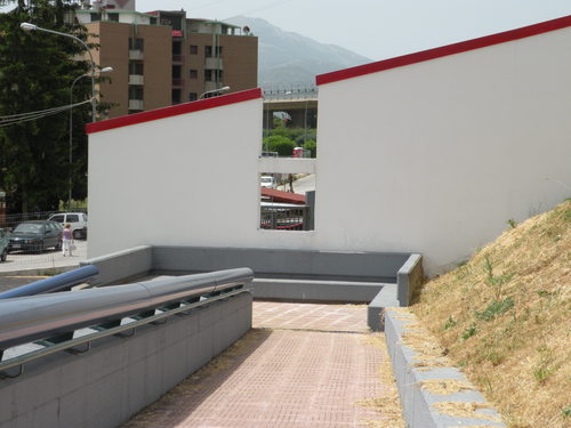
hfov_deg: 21.1
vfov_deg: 15.9
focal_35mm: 93
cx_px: 286
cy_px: 214
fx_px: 1534
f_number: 7.1
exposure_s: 1/208
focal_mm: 16.4
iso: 64
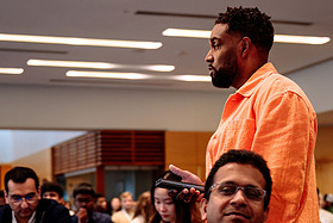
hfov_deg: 22.8
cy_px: 213
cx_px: 195
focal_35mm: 89
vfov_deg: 15.2
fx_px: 824
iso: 800
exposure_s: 1/100
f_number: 2.8
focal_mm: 43
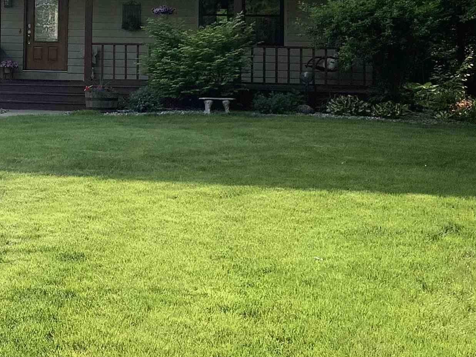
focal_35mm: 77
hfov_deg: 24.2
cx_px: 0
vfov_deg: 18.7
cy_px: 18
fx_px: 1059
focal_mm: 3.3
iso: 25
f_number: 2.4
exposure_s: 1/476
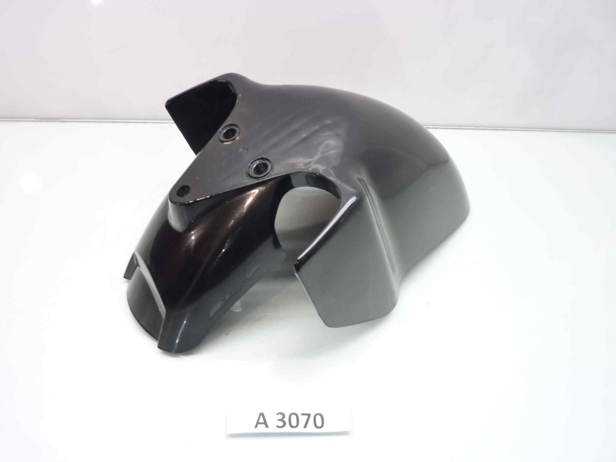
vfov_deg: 53.0
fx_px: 463
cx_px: 302
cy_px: 239
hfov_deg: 67.3
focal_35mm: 26
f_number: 3.3
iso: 125
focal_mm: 4.1
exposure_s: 1/8
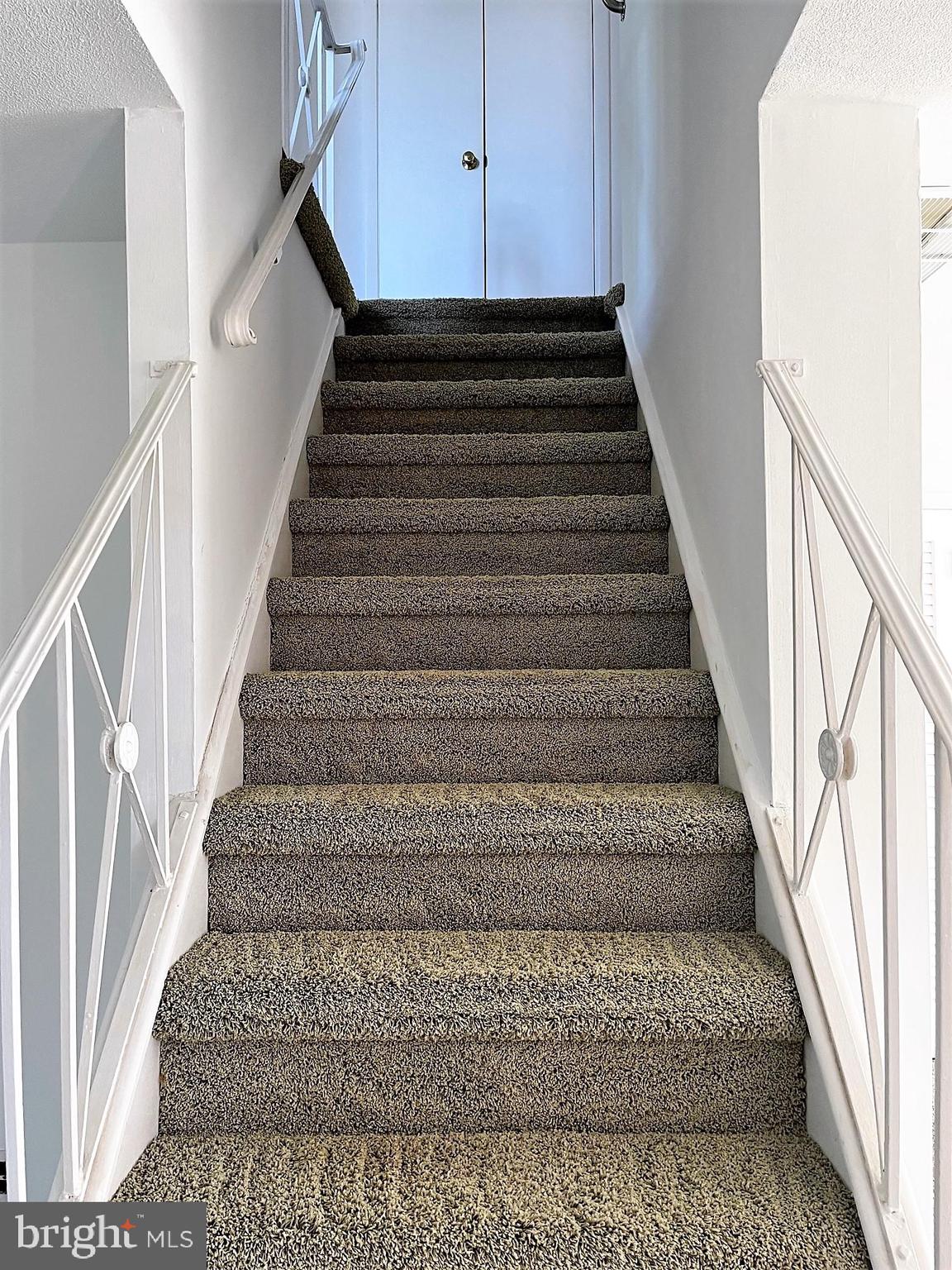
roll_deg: -0.5
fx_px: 953
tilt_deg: -0.3
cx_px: 476
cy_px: 635
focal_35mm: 26
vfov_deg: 67.3
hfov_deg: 53.1
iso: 125
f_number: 1.6
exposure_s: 1/68
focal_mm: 5.1
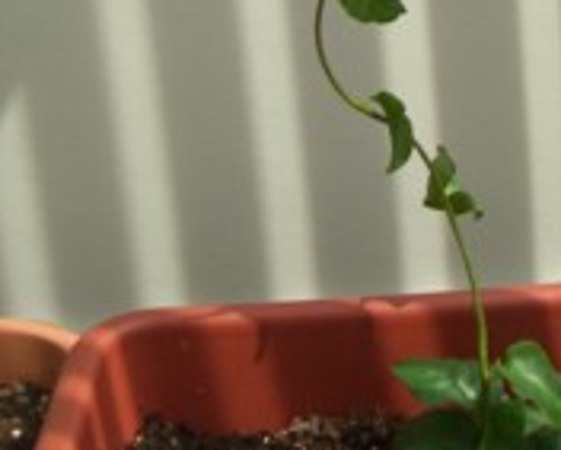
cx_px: 346
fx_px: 1611
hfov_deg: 19.7
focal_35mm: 97
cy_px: -185
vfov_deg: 14.9
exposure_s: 1/640
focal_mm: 5.8
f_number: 2.6
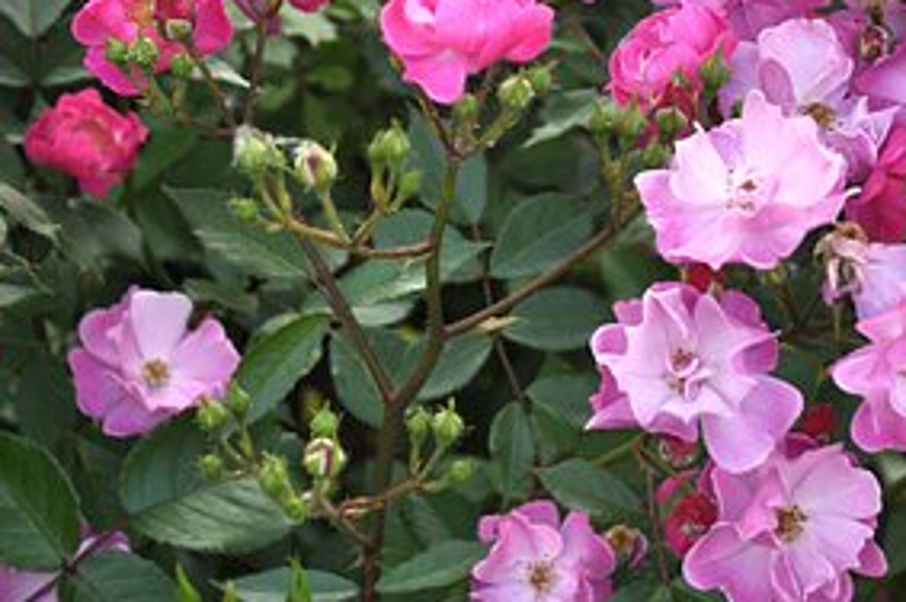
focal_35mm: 190
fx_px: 4776
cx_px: 487
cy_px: 77
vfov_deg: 7.2
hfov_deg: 10.8
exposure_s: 1/320
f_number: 4.5
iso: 200
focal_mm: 70
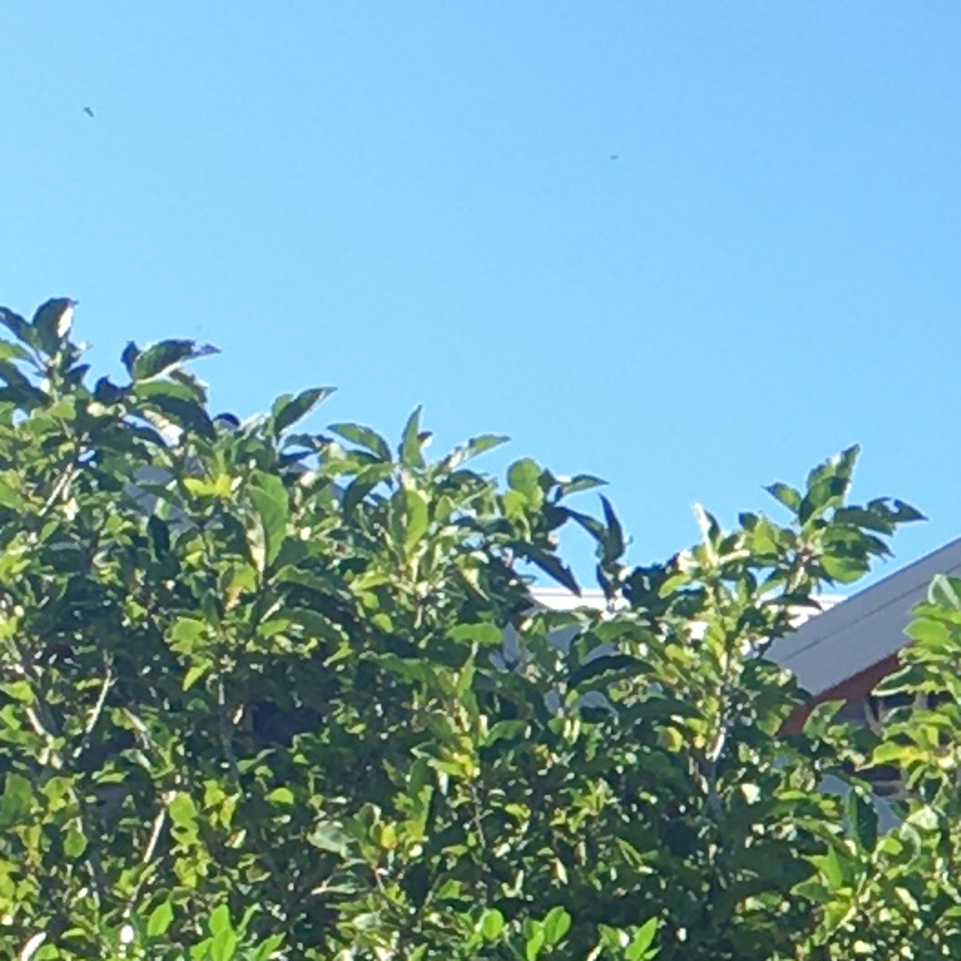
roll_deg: +0.6
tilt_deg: +12.0
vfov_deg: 8.8
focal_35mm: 196
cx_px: 2044
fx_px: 6156
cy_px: 1132
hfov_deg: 8.4
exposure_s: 1/447
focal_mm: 4.15
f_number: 2.2
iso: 25
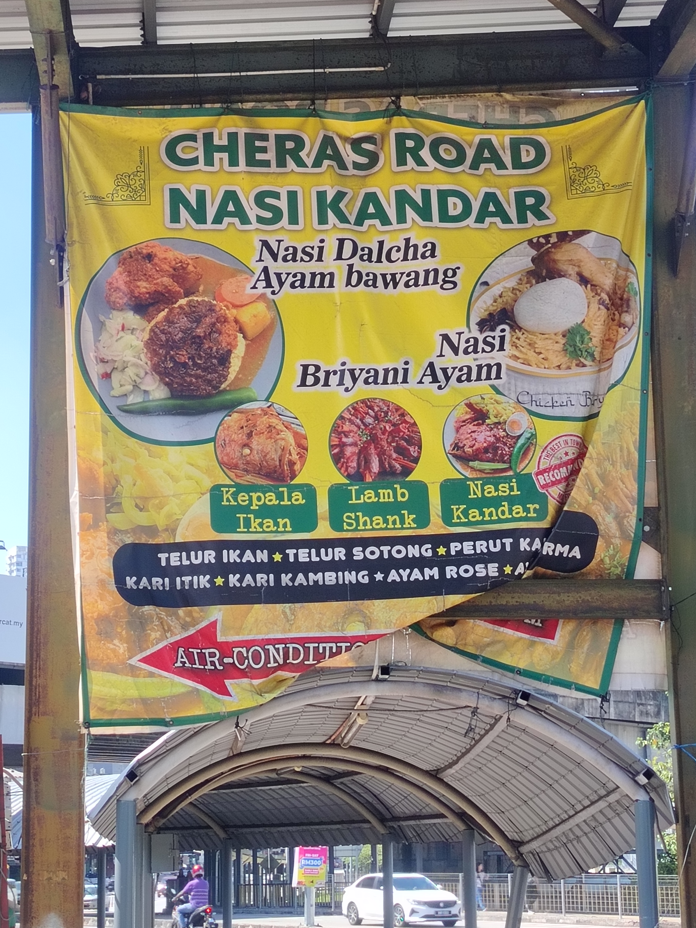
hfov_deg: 20.7
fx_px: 1904
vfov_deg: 27.4
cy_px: 483
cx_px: 318
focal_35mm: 71
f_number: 1.75
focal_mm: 5.25
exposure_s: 1/449
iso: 100
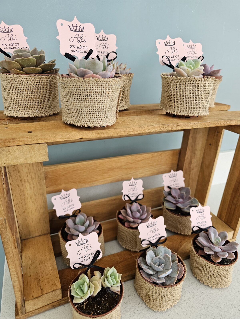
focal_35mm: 23
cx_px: 120
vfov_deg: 73.9
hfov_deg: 58.9
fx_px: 213
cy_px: 160
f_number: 1.7
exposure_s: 1/120
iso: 160
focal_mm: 6.3
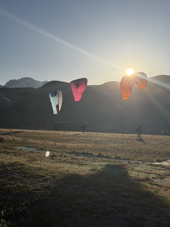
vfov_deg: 38.9
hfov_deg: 29.7
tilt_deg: +0.0
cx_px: 86
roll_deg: +2.5
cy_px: 112
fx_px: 321
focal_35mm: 49
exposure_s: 1/11364
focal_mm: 6.76
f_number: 1.78
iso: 64
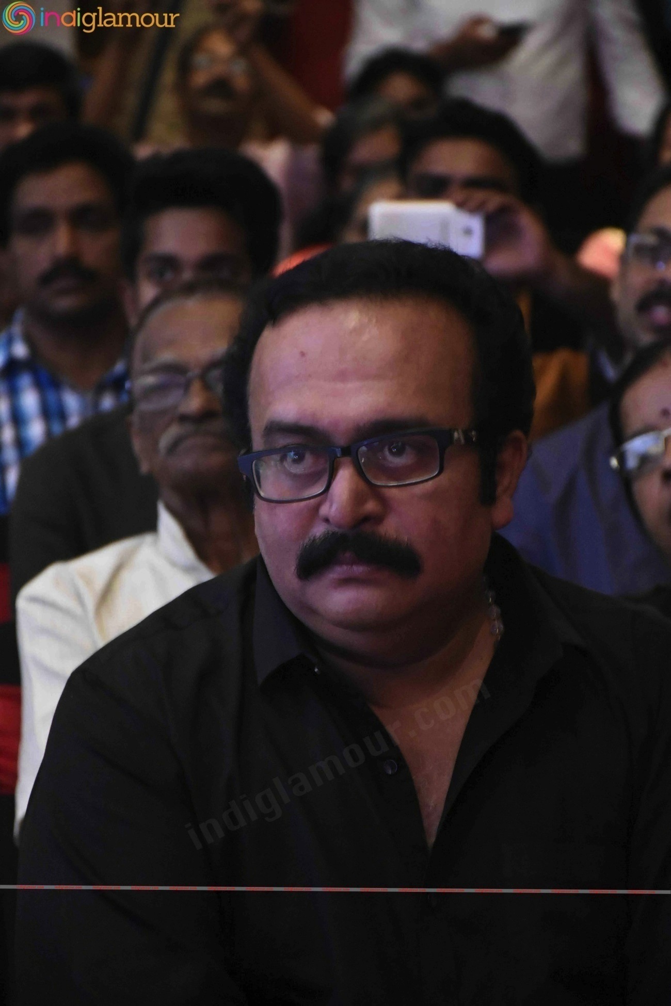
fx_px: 4697
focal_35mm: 168
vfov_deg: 12.2
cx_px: 336
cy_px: 503
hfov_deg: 8.2
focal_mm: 112
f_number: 5.6
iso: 8000
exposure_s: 1/100
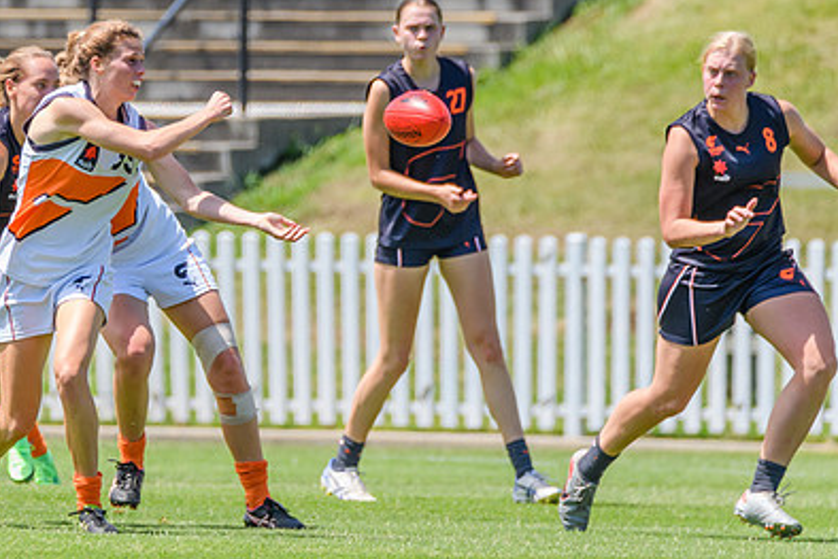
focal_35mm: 1154
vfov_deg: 1.2
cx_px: 144
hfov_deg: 1.8
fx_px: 26871
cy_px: 139
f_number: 9
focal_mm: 550
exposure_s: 1/1600
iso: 800
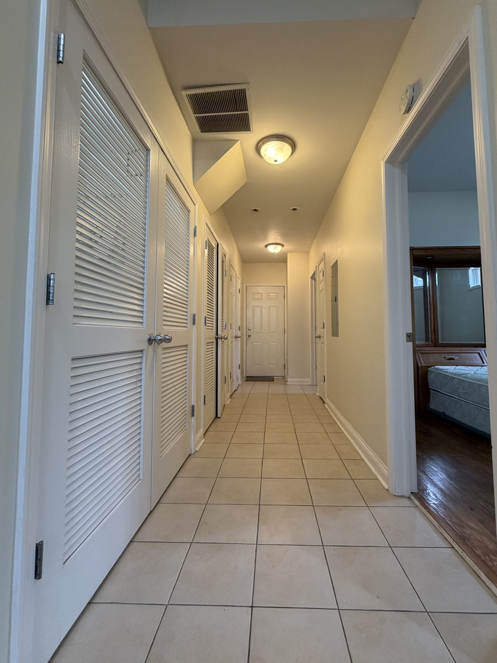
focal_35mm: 15
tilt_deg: +3.3
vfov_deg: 98.1
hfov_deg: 81.7
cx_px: 262
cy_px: 317
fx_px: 287
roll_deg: +0.4
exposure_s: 1/60
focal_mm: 2.22
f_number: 2.2
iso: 200
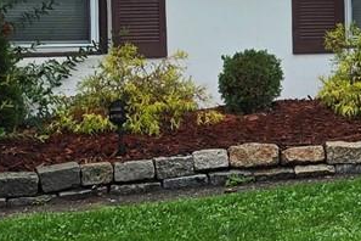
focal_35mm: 165
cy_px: 37
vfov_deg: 8.3
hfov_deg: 11.4
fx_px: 1654
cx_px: 684
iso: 10
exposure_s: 1/211
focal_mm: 6.5
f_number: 1.4
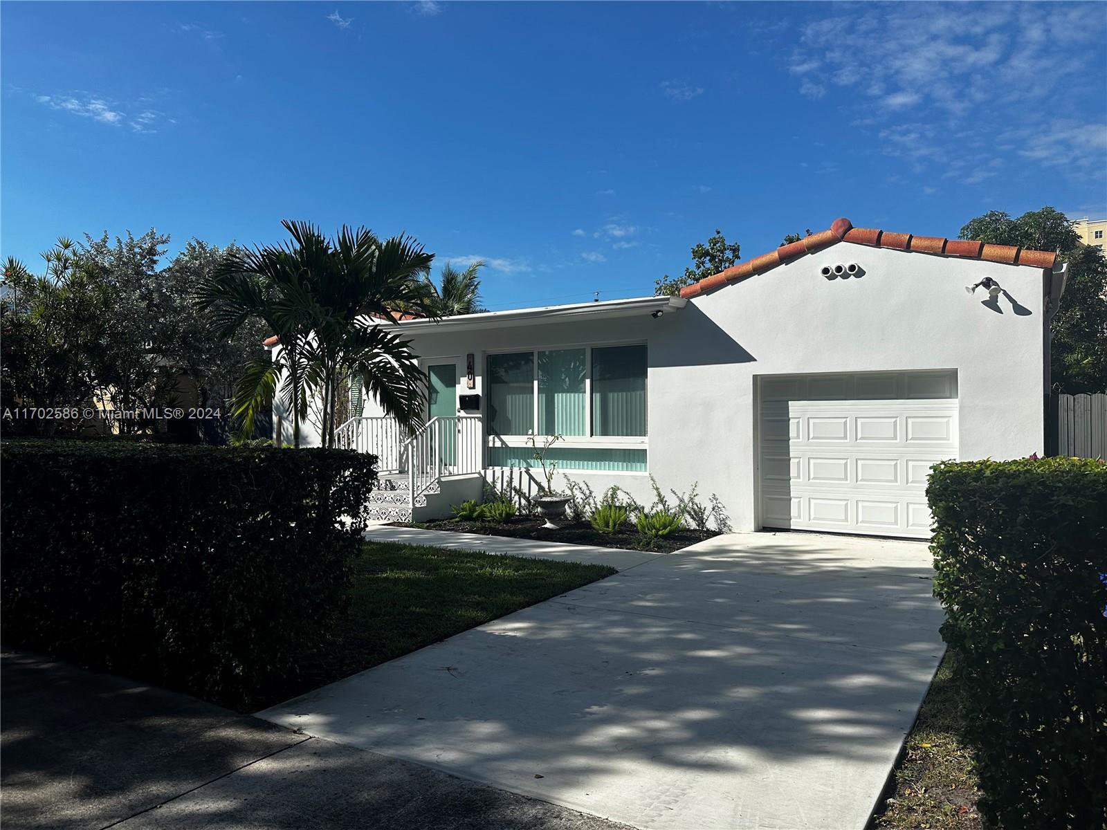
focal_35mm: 24
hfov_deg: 71.6
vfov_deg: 56.8
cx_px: 554
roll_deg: -1.0
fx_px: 768
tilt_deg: +1.9
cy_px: 415
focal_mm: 6.86
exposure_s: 1/5848
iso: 80
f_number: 1.78
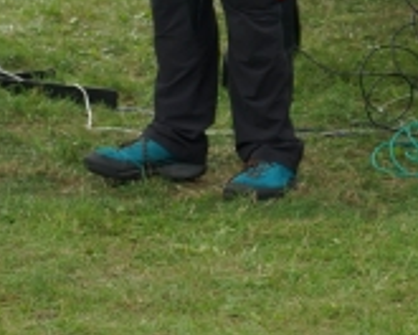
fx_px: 2808
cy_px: -253
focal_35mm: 227
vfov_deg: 6.7
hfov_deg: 8.1
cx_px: 846
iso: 250
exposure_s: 1/320
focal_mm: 50
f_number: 6.3
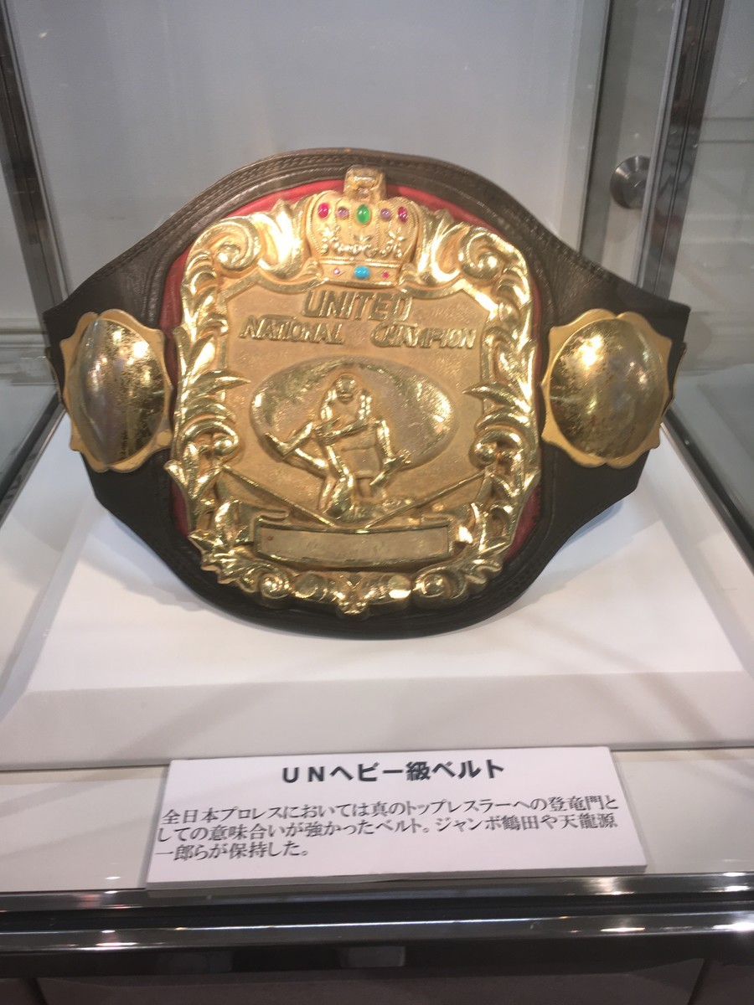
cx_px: 377
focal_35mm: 29
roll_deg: +0.4
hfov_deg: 48.2
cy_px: 502
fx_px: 842
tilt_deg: -36.4
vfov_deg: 61.7
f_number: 2.2
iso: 32
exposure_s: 1/60
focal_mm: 4.15
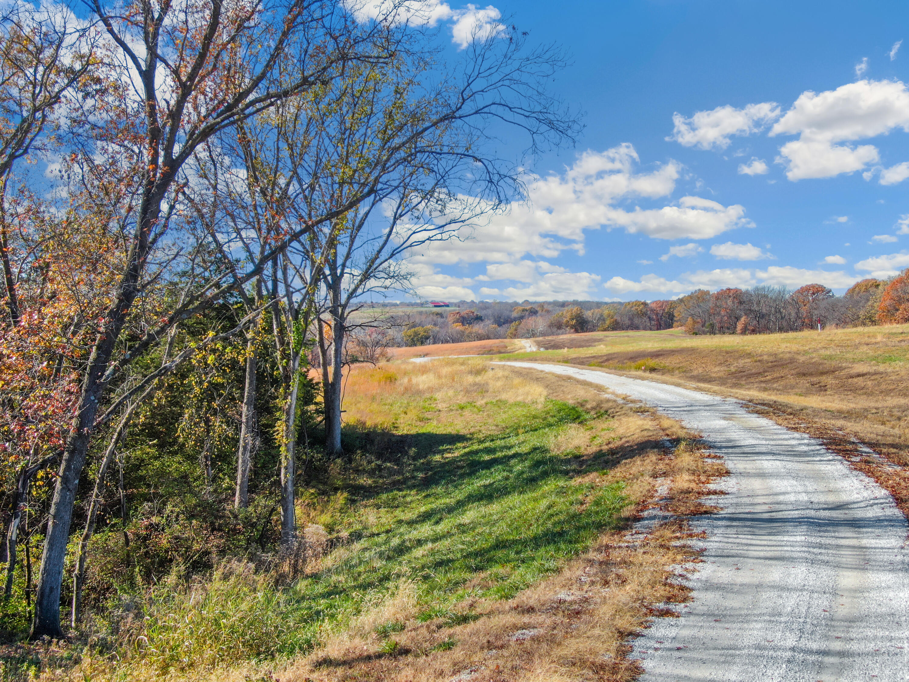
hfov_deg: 39.7
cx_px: 454
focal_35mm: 48
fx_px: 1260
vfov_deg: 30.3
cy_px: 341
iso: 100
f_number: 3.8
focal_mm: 8.6
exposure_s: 1/12.5
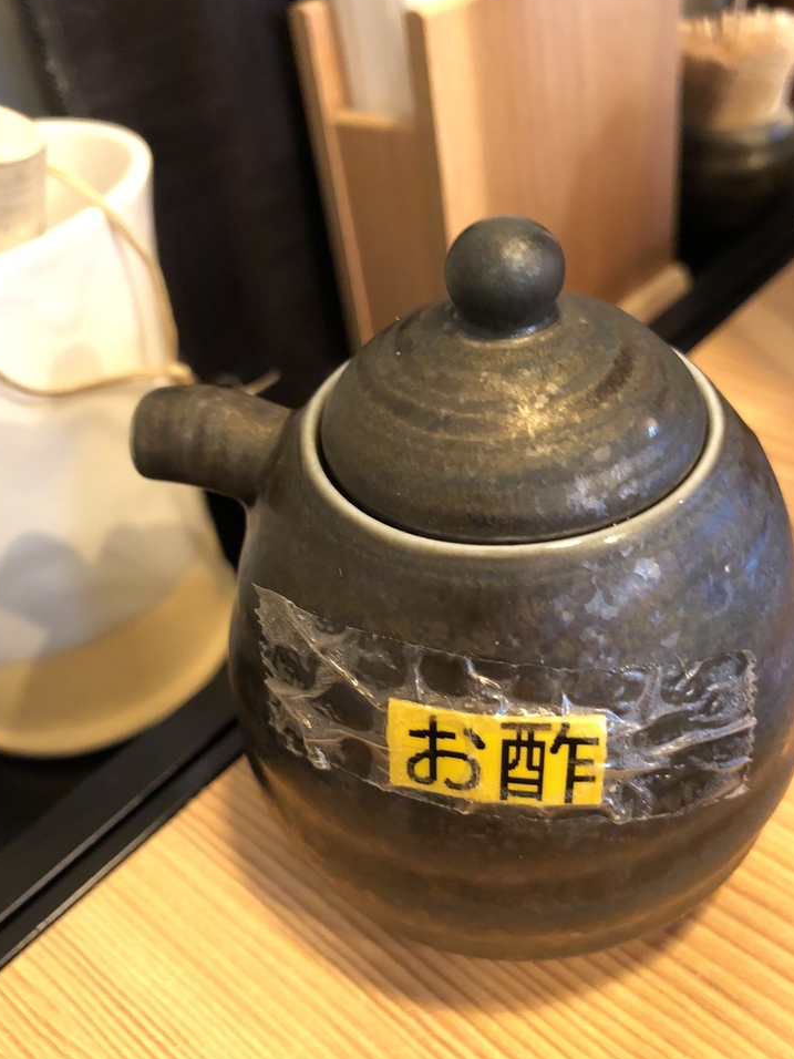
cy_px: 533
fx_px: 917
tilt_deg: -40.4
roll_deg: +5.9
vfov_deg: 60.0
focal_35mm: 30
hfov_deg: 46.8
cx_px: 393
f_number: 1.8
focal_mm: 4
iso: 125
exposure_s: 1/4
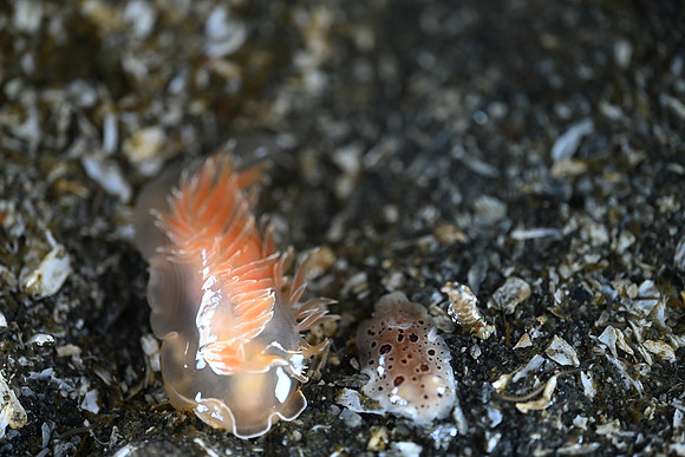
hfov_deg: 19.5
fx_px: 1998
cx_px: 342
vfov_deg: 13.0
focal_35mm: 105
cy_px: 228
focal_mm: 105
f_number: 3.3
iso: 1800
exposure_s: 1/125
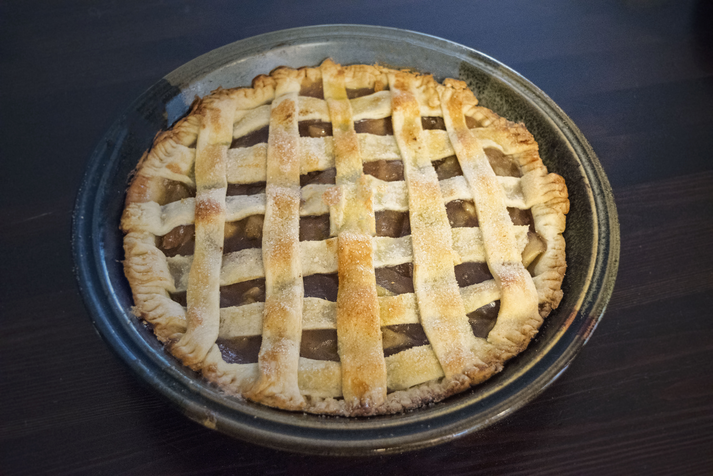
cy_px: 238
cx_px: 356
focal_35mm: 40
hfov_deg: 47.9
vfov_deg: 33.0
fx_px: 802
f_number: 4
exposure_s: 1/60
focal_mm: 27
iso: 4500
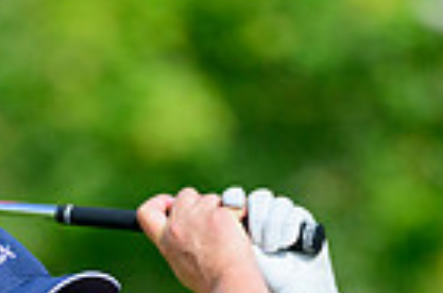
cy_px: 597
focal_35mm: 1674
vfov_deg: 0.8
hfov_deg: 1.2
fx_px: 20552
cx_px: 35
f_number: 5.6
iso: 400
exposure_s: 1/2000
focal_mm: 400
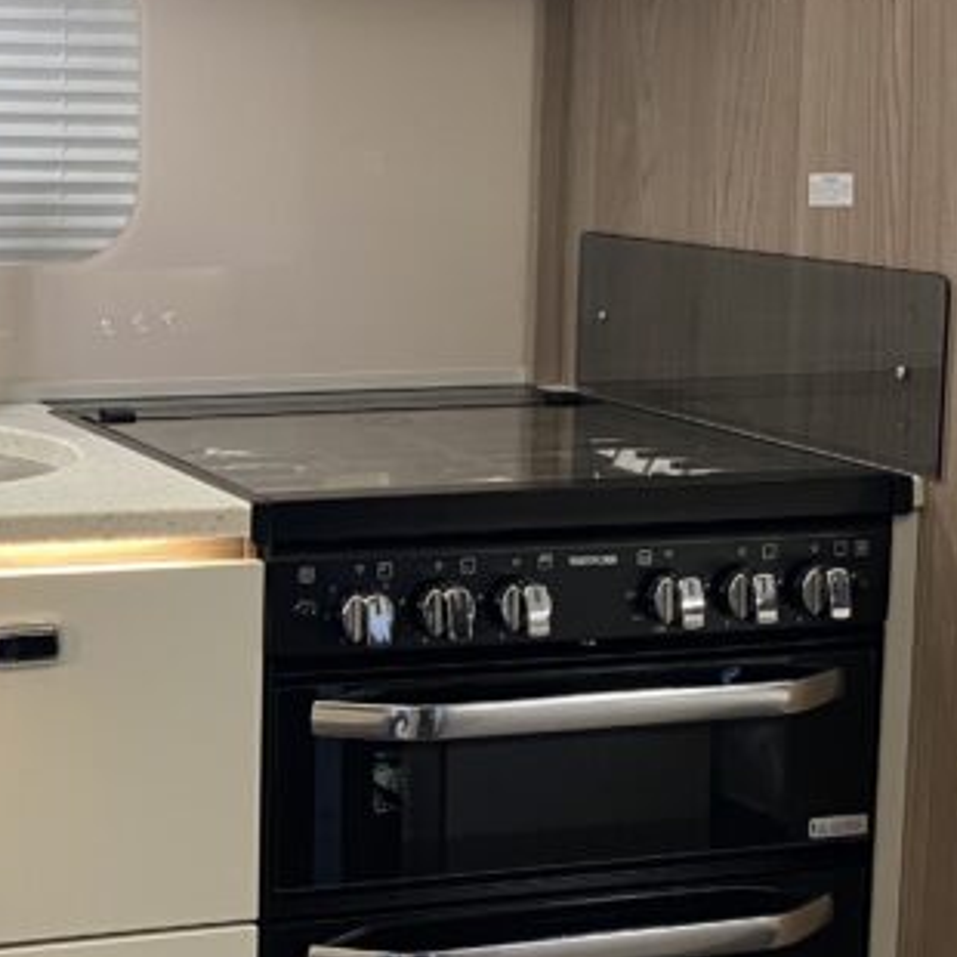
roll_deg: -1.3
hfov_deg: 22.1
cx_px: 68
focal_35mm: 76
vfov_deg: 22.8
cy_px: 423
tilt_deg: -5.8
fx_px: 2377
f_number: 1.8
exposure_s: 1/50
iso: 80
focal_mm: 4.25
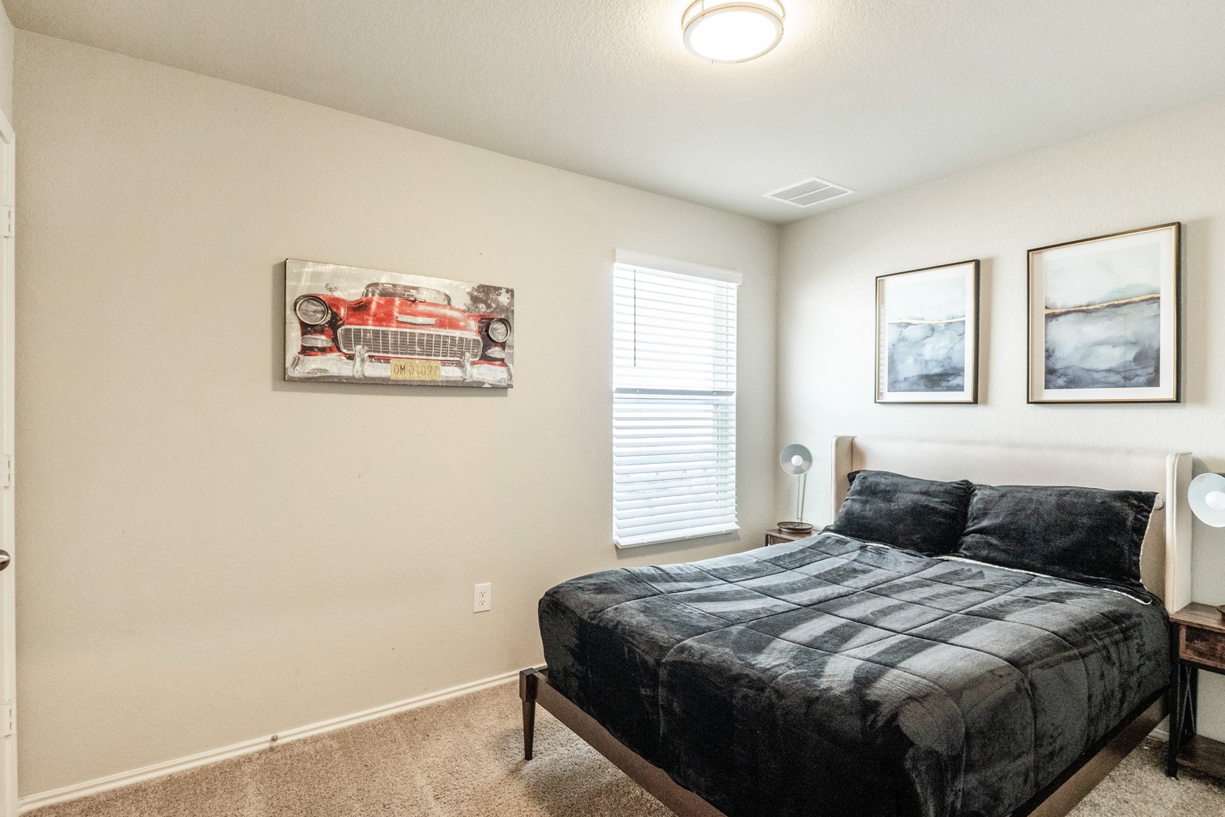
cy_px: 411
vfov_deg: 67.4
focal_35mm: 18
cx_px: 645
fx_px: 613
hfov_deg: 89.9
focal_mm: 10
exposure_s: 1/50
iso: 800
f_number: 4
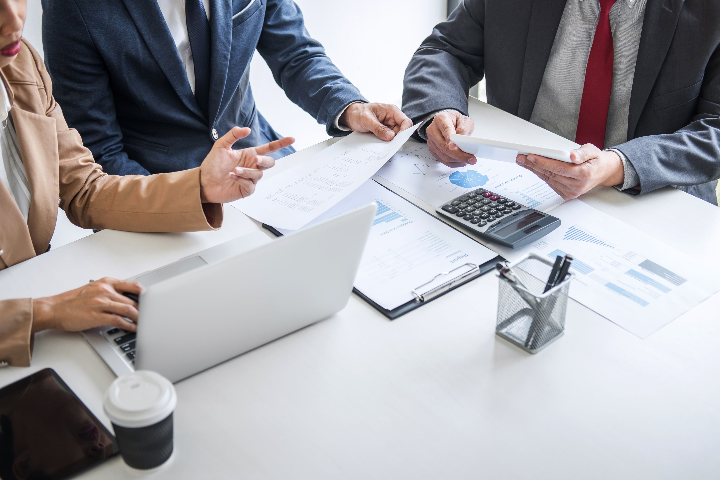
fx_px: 1060
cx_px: 360
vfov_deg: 25.5
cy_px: 240
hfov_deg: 37.5
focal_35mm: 53
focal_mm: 35
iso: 200
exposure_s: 1/125
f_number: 2.8
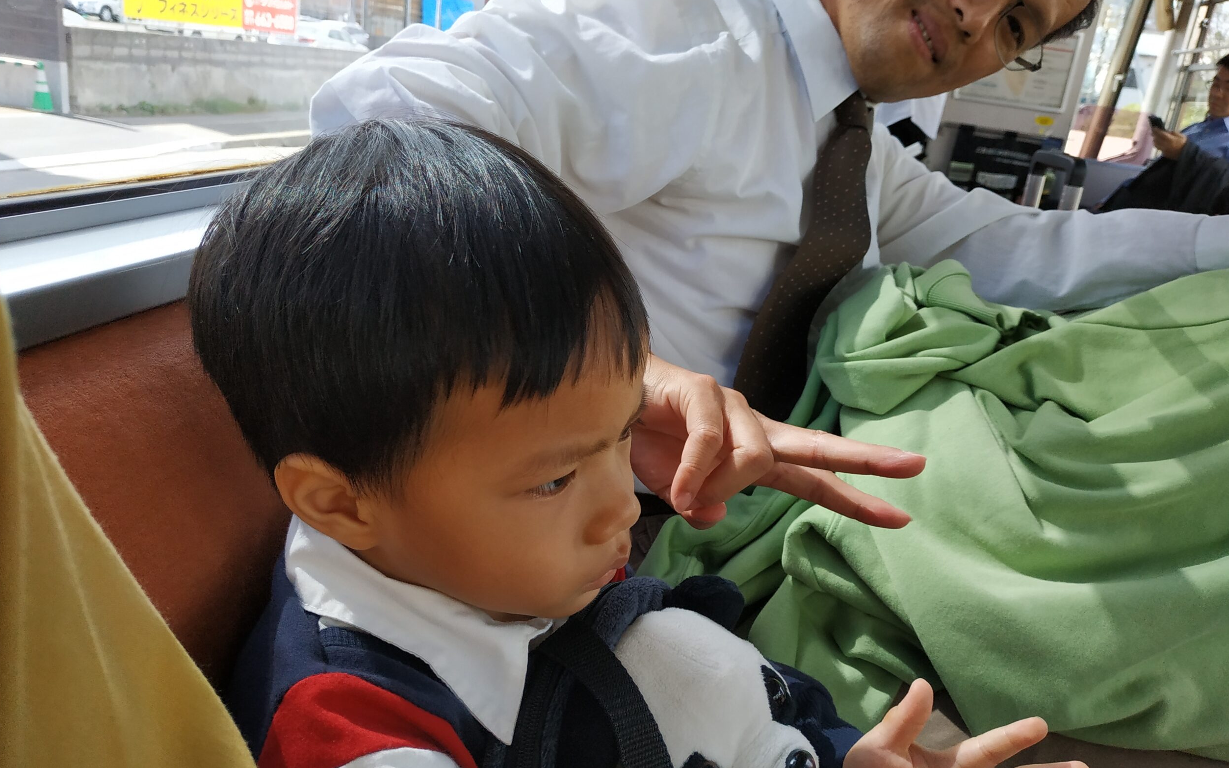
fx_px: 871
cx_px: 605
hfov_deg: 70.4
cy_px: 355
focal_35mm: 26
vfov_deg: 47.6
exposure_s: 1/500
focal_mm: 3.94
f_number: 1.9
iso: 250
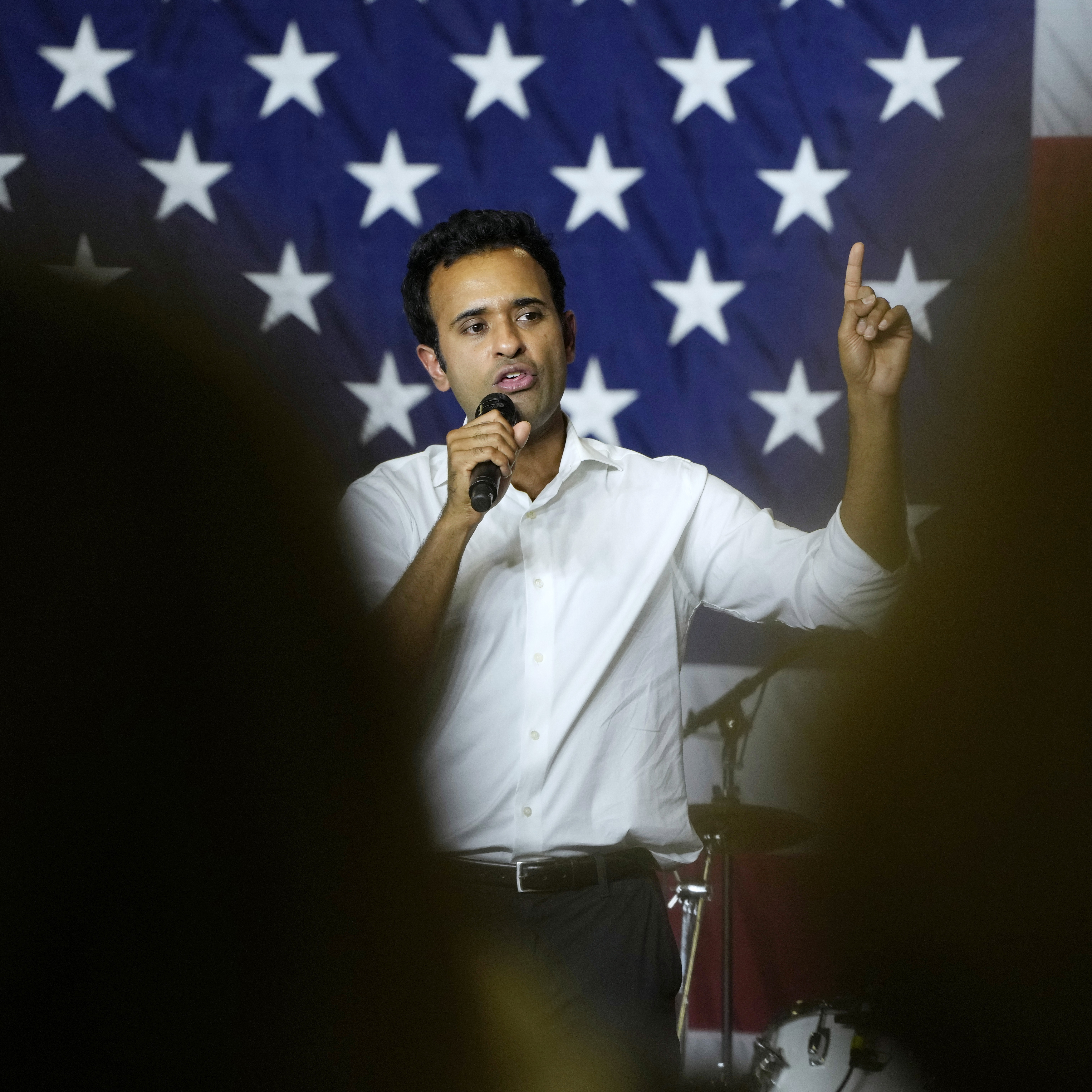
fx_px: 14098
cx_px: 638
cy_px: 546
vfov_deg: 4.4
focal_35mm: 395
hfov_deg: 4.4
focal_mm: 309
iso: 2500
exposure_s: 1/400
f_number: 5.6
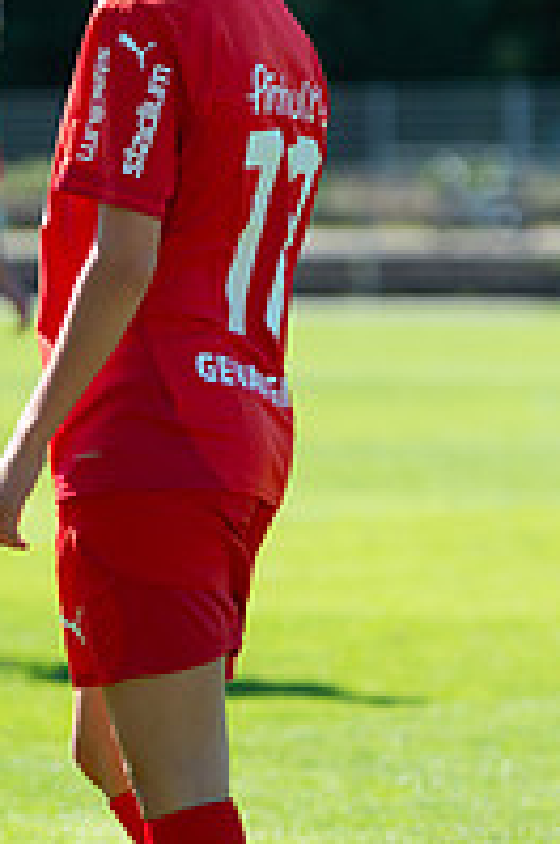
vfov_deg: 7.0
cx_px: 36
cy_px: 356
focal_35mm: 294
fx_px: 6883
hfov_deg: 4.7
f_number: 3.2
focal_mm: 130
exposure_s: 1/2500
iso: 360
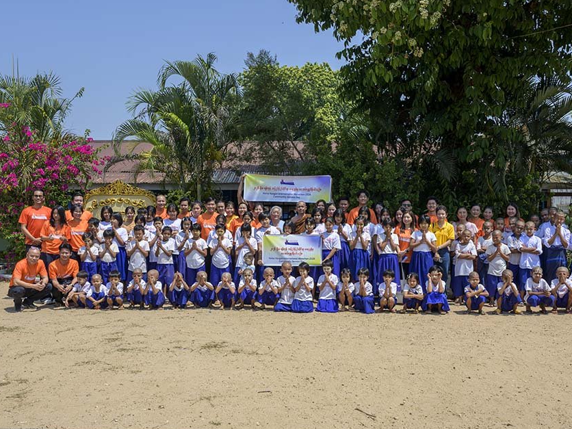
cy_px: 217
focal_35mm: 33
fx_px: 538
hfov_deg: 56.0
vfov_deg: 43.5
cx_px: 298
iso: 200
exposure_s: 1/500
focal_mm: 29.5
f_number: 8
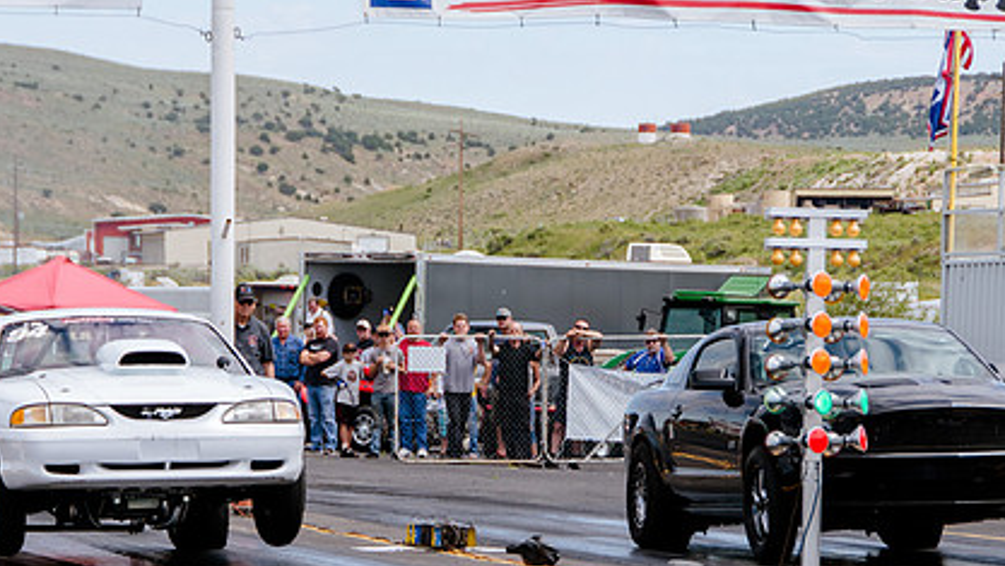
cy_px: 396
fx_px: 6105
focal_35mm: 229
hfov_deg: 9.4
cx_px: 504
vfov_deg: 5.3
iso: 200
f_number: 7.1
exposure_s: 1/400
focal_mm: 95
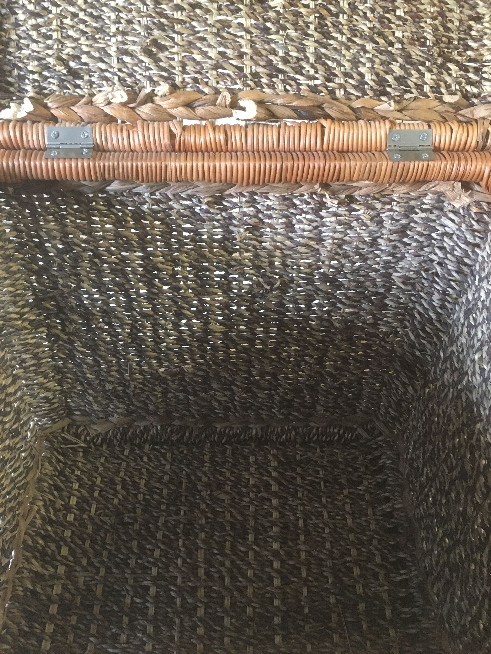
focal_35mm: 29
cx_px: 246
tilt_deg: -46.7
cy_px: 327
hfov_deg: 48.2
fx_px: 548
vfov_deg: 61.7
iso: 250
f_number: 2.2
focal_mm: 4.15
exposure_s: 1/17
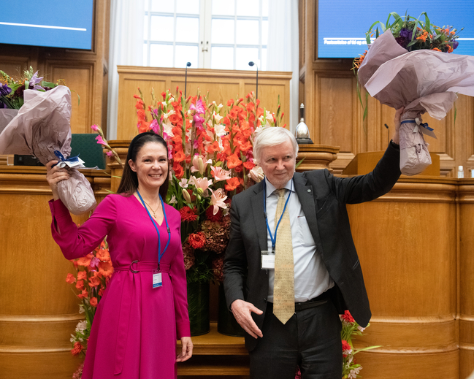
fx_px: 519
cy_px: 192
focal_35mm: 37
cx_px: 213
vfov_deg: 40.1
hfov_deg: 49.0
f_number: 3.5
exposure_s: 1/250
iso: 5000
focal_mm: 32
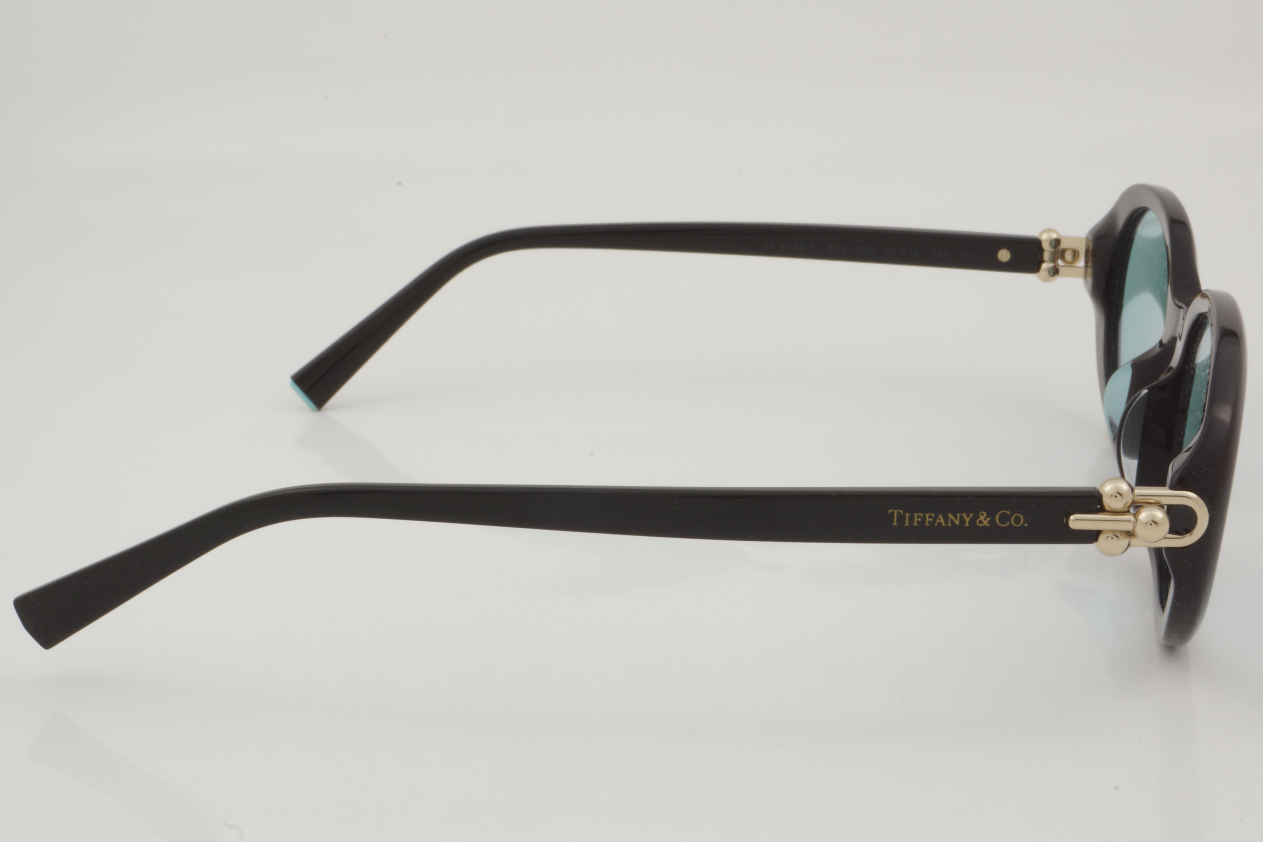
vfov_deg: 18.2
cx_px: 632
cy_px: 421
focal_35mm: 75
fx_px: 2631
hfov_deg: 27.0
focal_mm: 50
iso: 100
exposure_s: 1/3
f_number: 32
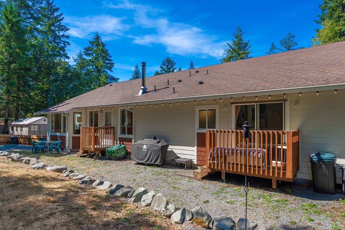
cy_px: 125
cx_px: 183
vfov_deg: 59.5
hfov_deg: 81.1
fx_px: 201
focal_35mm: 21
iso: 80
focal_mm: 15
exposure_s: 1/160
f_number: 7.1
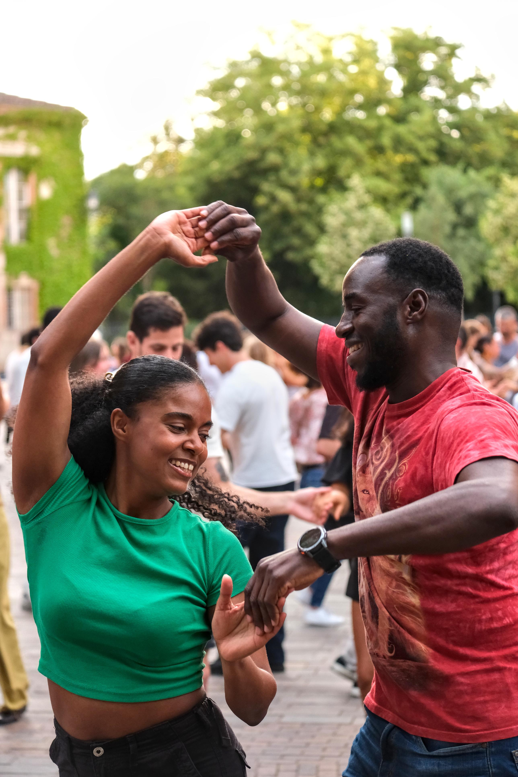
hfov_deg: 15.0
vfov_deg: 22.4
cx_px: 259
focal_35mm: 91
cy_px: 388
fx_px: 1964
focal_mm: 60.7
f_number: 3.6
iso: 2000
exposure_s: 1/500
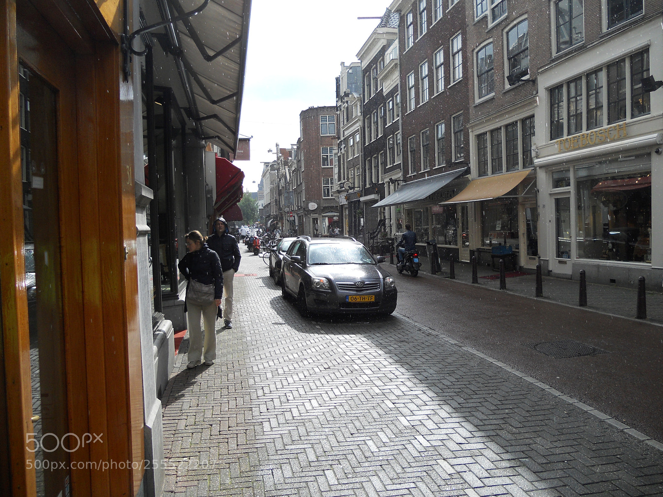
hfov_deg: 65.3
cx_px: 332
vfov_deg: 51.4
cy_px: 248
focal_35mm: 27
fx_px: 517
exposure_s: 1/640
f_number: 3.2
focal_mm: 4.9
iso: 80
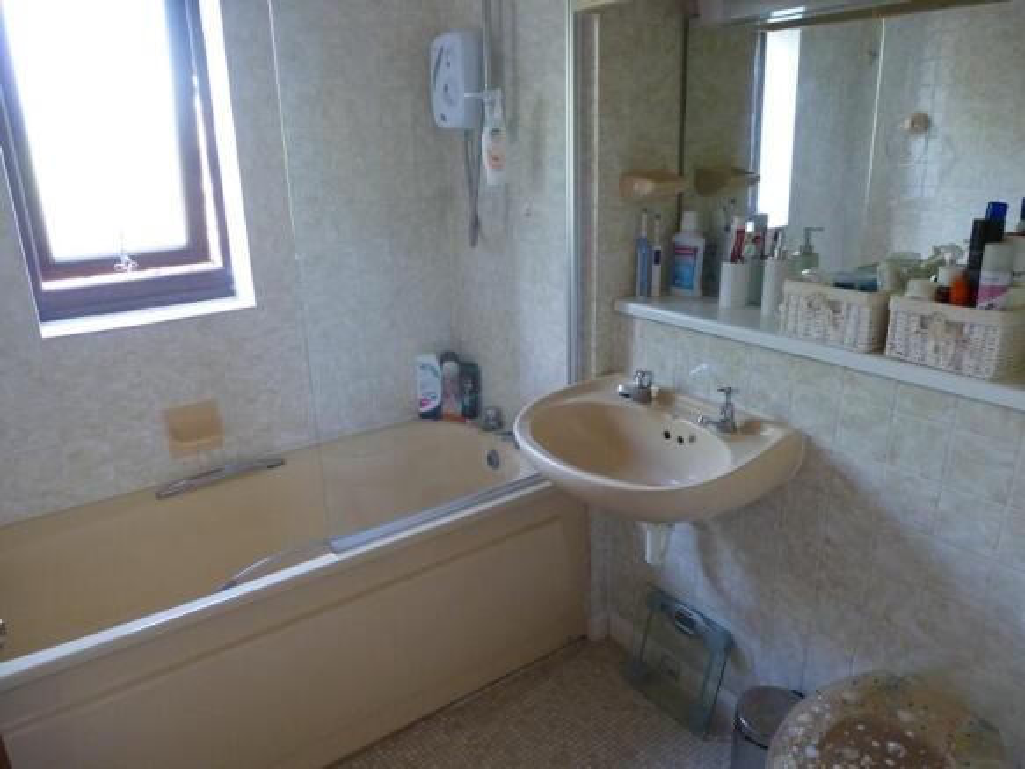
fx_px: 711
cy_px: 384
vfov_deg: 56.8
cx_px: 512
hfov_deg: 71.6
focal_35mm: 24
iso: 400
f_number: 3.3
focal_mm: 4.3
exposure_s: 1/30
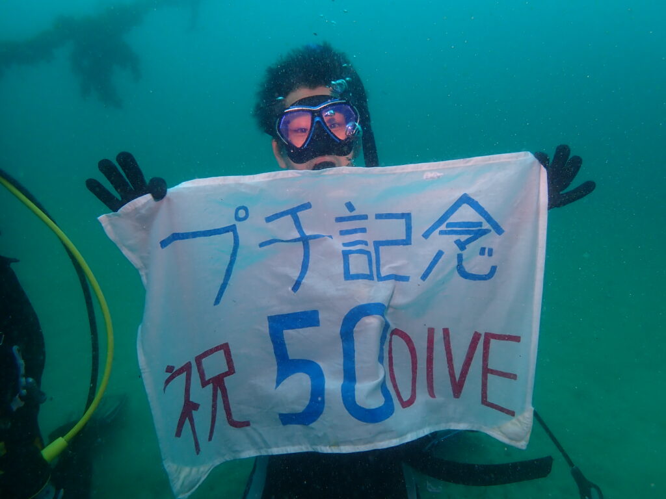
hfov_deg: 69.4
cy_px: 250
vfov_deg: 54.9
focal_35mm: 25
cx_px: 333
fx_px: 481
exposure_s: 1/125
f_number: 2.8
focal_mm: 4.5
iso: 100
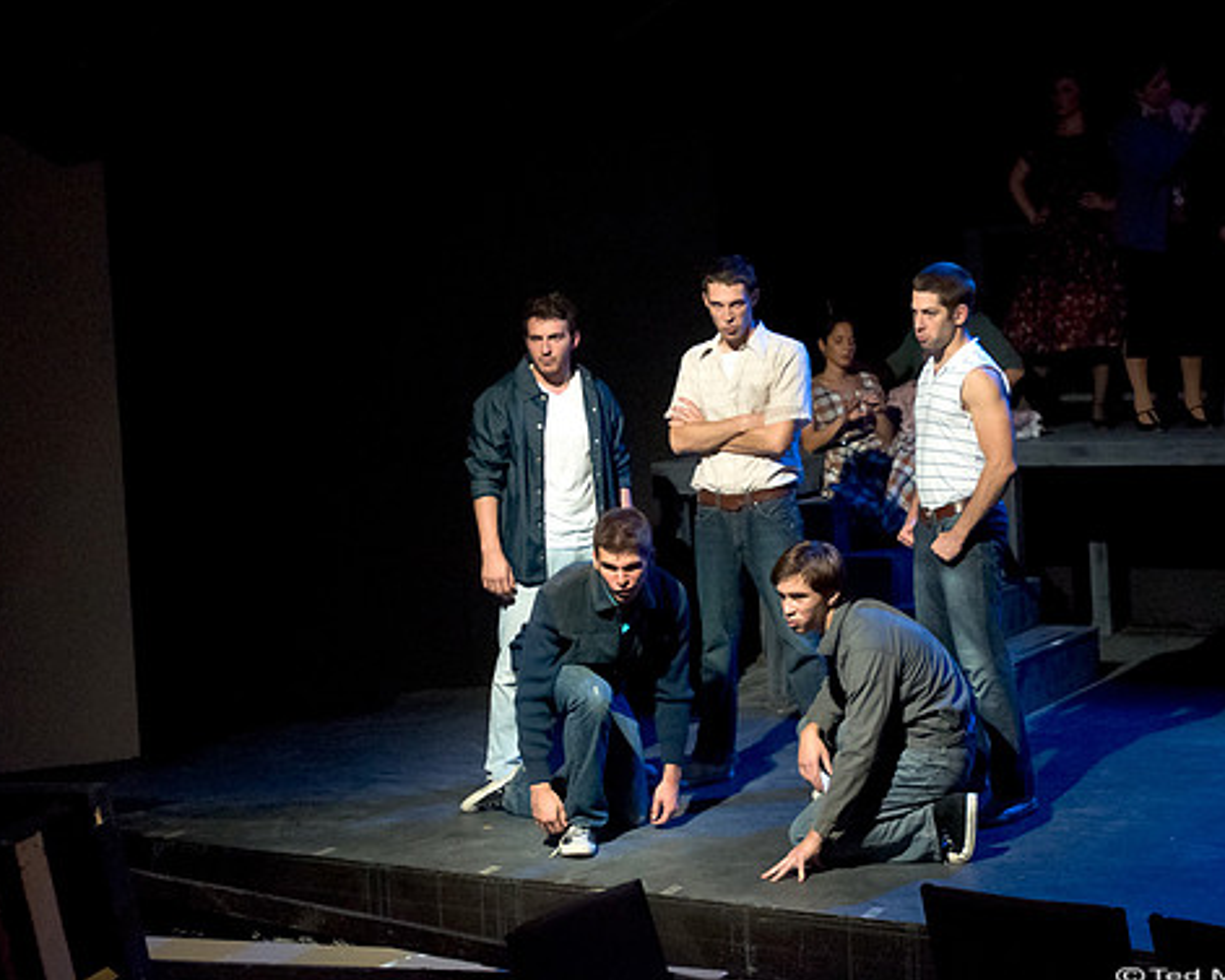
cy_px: 485
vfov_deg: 25.2
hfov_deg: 31.1
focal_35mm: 61
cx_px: 739
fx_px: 2197
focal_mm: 35
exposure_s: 1/100
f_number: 3.2
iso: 6400
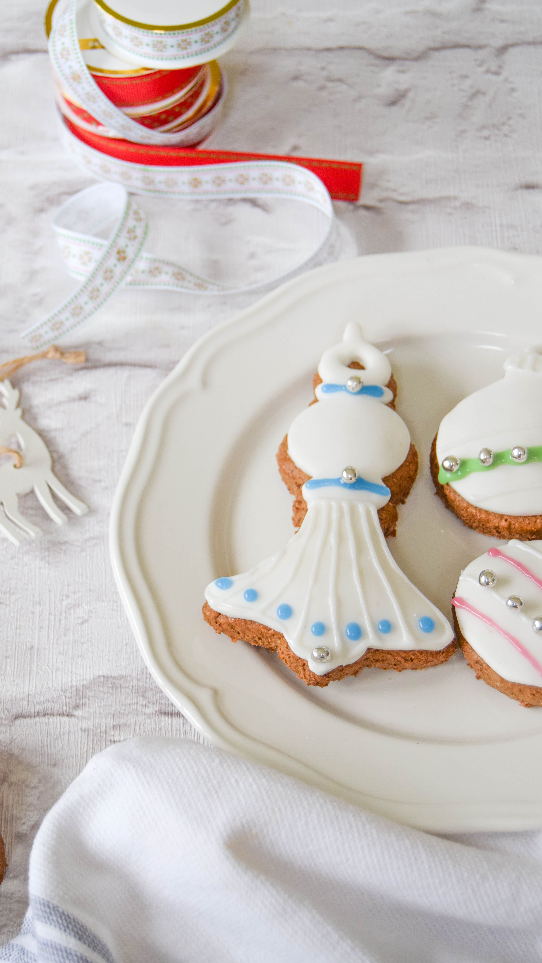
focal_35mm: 72
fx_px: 1828
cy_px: 485
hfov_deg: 16.9
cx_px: 245
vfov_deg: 29.5
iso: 560
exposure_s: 1/60
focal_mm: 45
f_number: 5.3
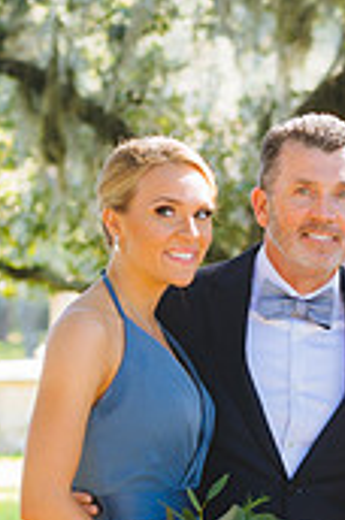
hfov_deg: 4.1
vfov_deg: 6.3
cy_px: 536
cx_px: 481
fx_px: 4748
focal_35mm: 329
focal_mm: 75
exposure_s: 1/100
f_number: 2.8
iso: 160
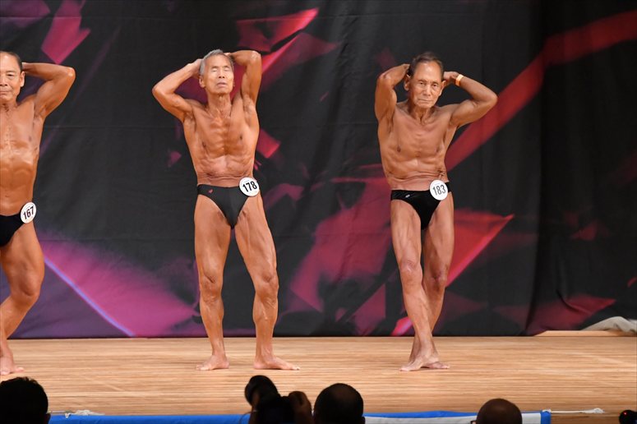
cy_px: 212
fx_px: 5041
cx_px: 318
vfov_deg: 4.8
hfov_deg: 7.2
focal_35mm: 285
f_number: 5.6
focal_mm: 190
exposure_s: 1/400
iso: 6400
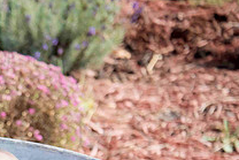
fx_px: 1295
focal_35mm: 195
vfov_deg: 7.0
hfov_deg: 10.3
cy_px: 191
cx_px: -59
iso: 400
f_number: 5.6
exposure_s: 1/500
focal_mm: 70
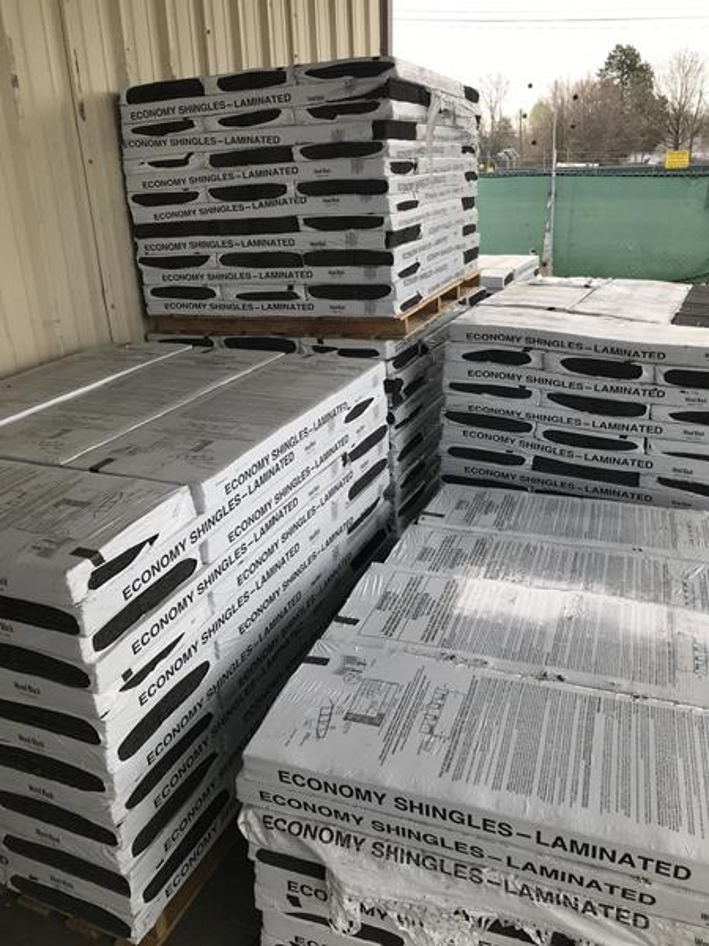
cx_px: 354
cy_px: 473
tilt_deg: -20.3
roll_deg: +2.3
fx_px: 765
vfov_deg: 63.4
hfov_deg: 49.7
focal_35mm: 28
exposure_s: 1/437
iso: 20
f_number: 1.8
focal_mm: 3.99
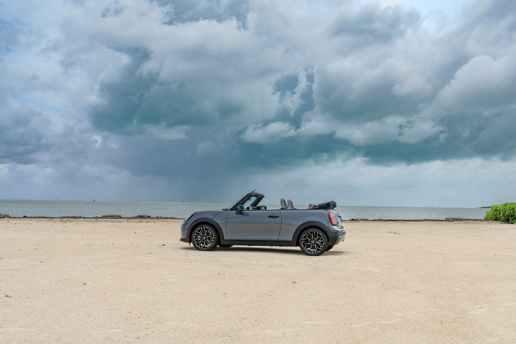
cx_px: 274
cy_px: 161
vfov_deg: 35.9
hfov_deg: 51.9
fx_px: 530
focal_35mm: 37
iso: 100
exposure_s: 1/80
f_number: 5
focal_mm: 34
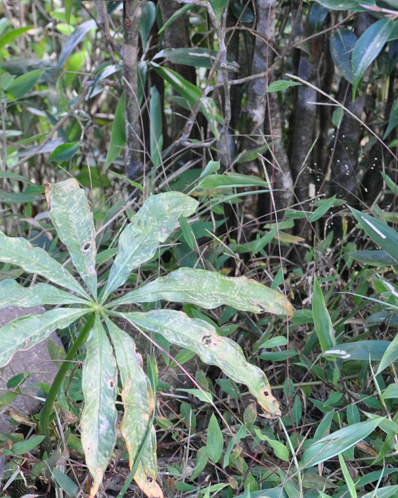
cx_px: 94
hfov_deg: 17.5
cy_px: 310
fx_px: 1281
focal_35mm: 87
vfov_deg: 21.9
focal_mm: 30
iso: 250
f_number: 5.6
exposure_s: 1/30
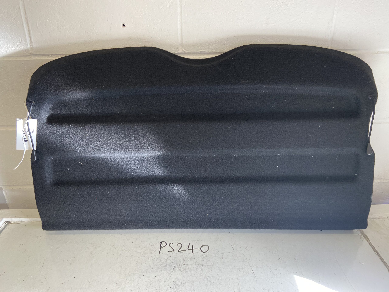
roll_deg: +0.2
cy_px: 146
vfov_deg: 53.1
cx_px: 194
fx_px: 292
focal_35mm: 26
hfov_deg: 67.3
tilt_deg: -23.8
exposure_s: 1/100
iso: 125
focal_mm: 4.25
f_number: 1.8
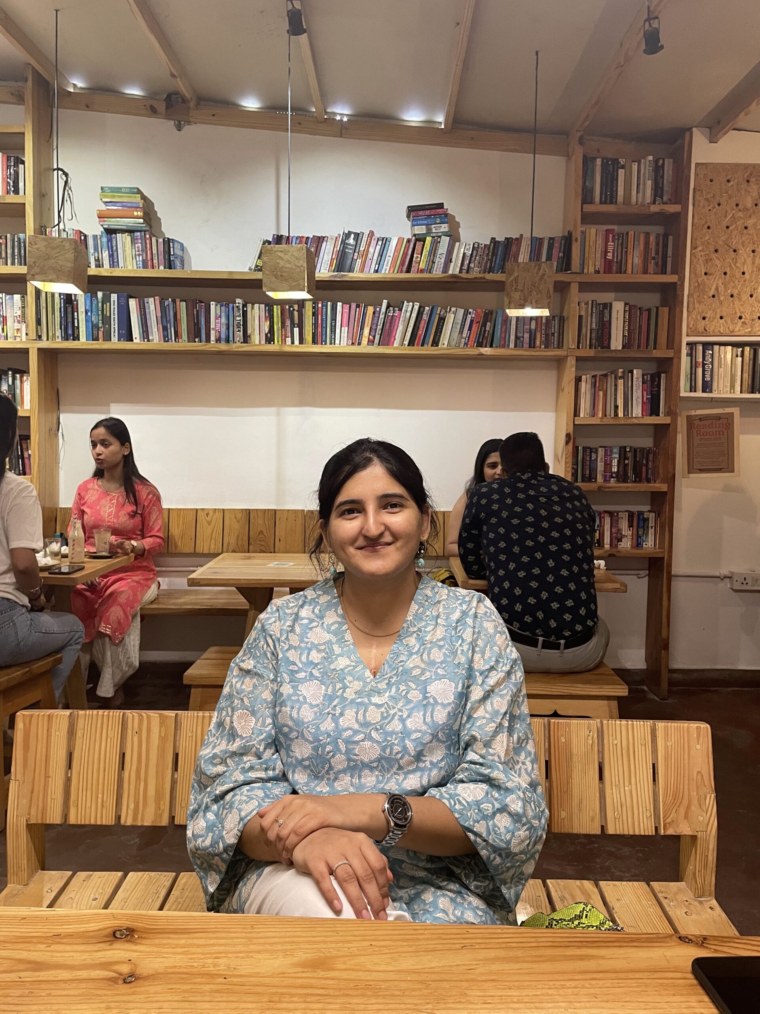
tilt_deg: -4.0
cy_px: 507
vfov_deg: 67.3
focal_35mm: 26
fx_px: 761
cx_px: 380
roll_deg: -0.3
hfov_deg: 53.1
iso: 250
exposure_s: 1/50
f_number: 1.6
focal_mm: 4.2
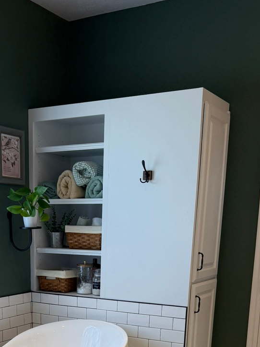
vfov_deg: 34.1
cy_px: 348
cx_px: 77
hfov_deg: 28.3
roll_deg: -1.1
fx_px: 511
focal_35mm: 51
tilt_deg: -14.1
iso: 125
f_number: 1.78
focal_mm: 6.76
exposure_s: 1/239
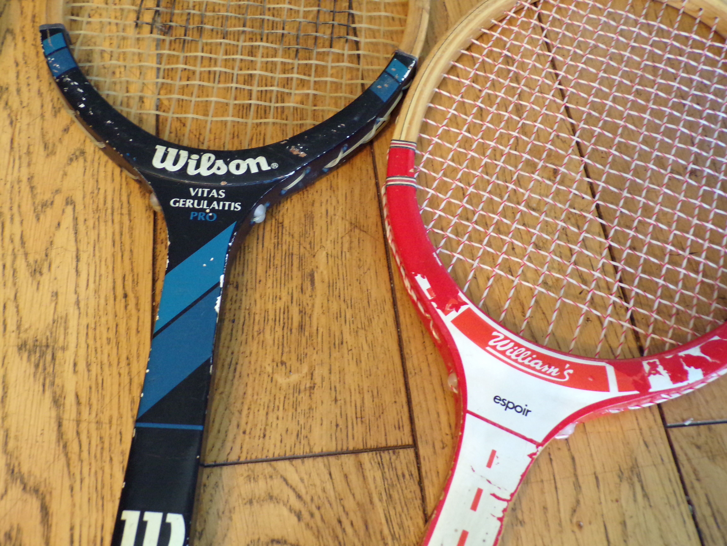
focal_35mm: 32
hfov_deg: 56.8
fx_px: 672
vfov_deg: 44.2
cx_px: 364
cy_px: 273
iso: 400
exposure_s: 1/12
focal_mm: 5.8
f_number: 3.2
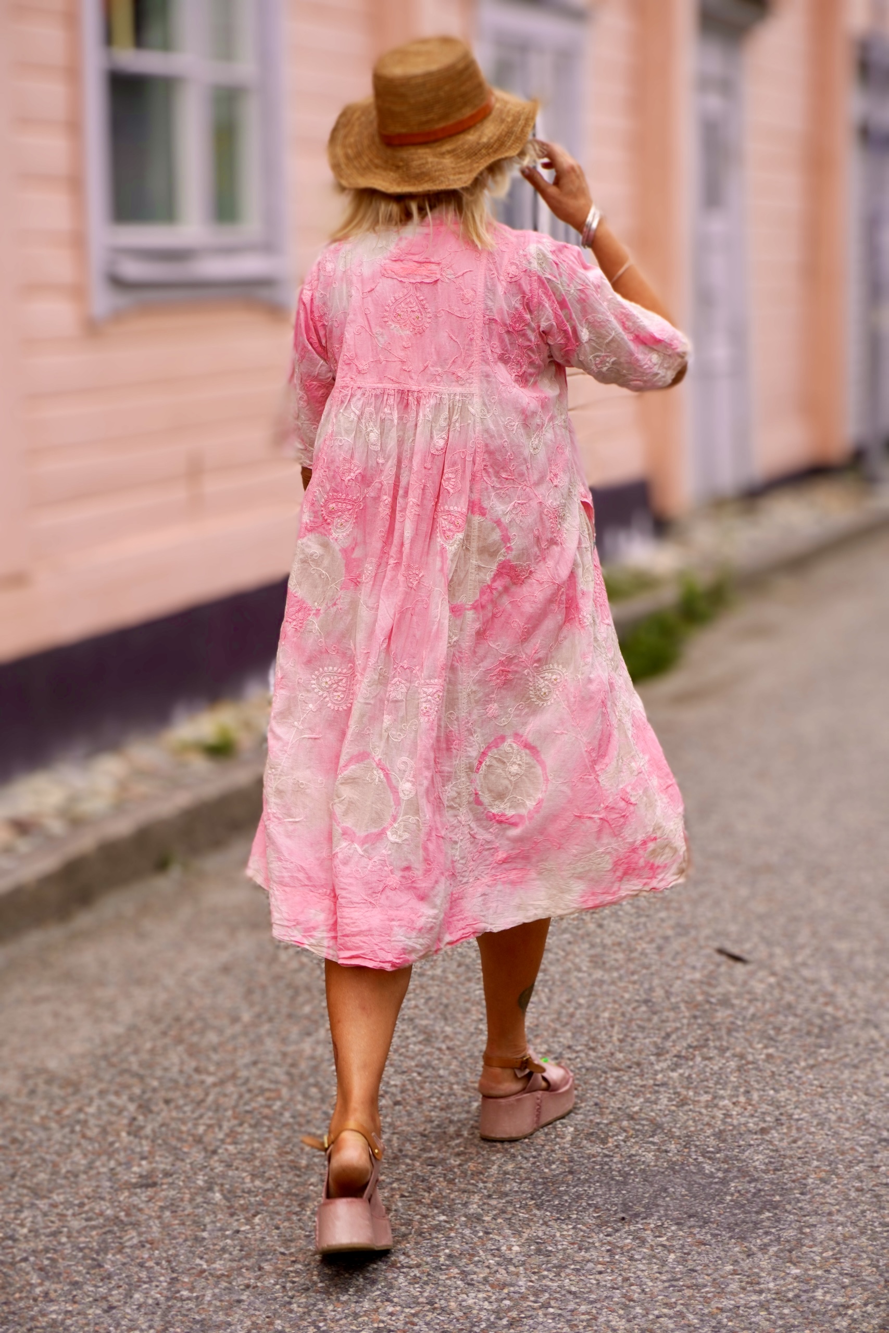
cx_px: 444
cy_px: 666
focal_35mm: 75
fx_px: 2778
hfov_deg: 18.2
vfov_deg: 27.0
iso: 100
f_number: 5.6
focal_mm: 50
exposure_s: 1/320
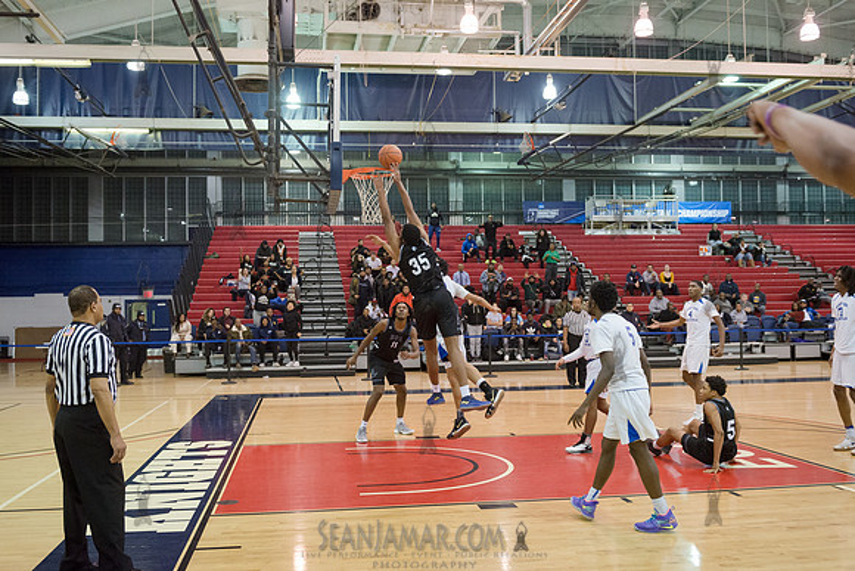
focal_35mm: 38
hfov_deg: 51.0
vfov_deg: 35.3
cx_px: 428
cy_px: 286
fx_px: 896
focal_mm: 34
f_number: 3.5
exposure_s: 1/500
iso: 4000
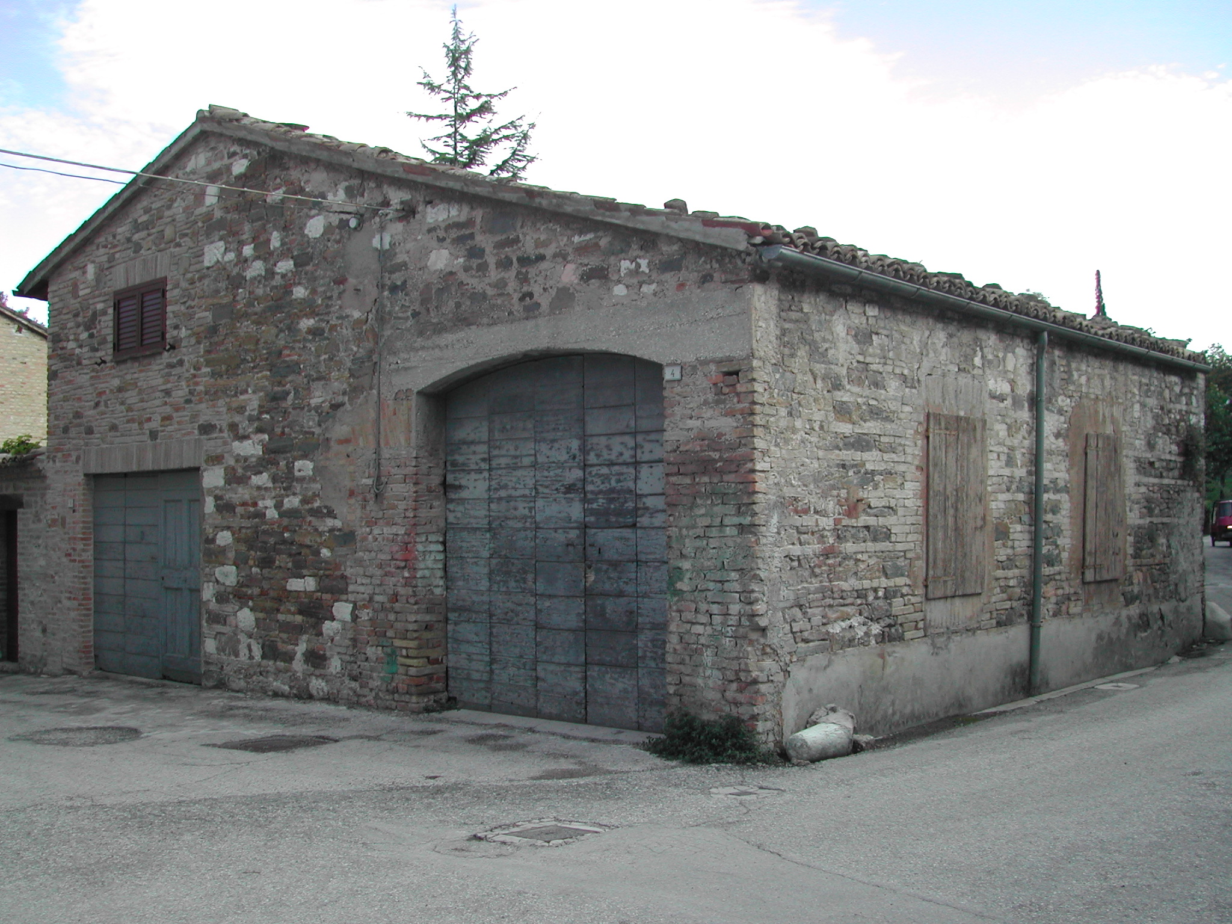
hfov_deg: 49.0
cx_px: 616
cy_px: 462
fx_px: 1352
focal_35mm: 38
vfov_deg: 37.7
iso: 100
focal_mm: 8
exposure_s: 1/504
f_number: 2.8
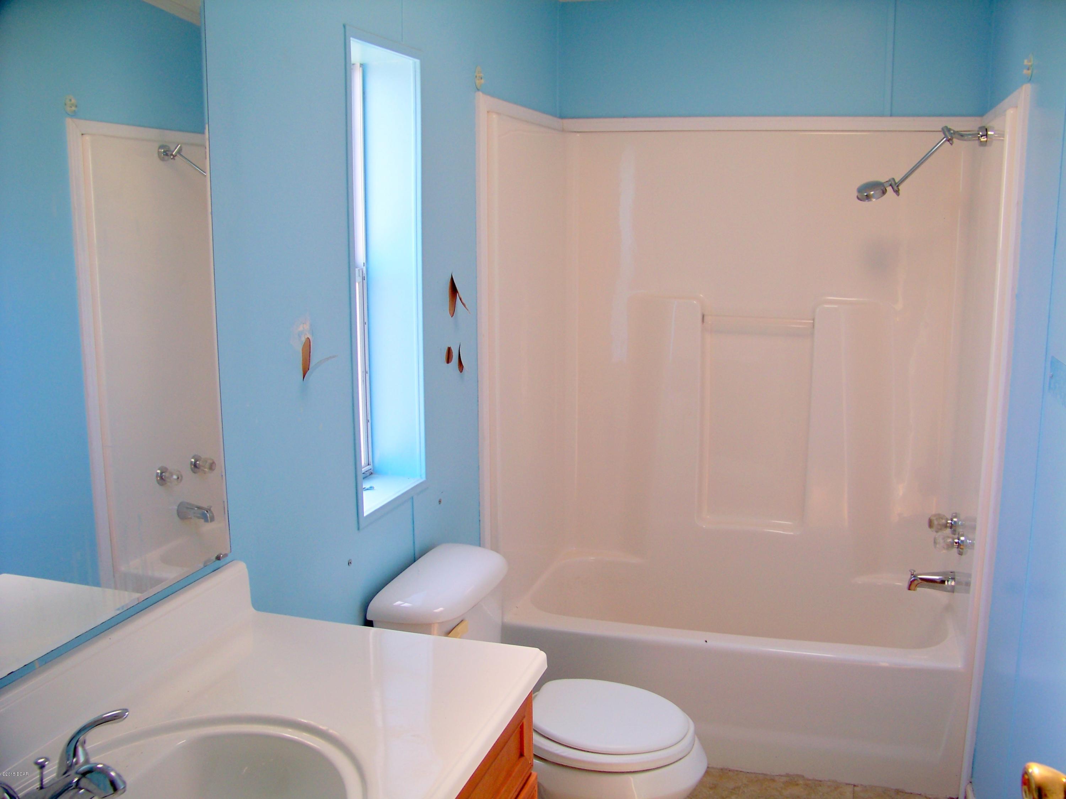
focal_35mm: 33
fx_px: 1016
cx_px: 533
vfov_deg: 42.9
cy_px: 400
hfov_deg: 55.4
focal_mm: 5.85
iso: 64
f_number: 2.8
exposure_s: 1/50
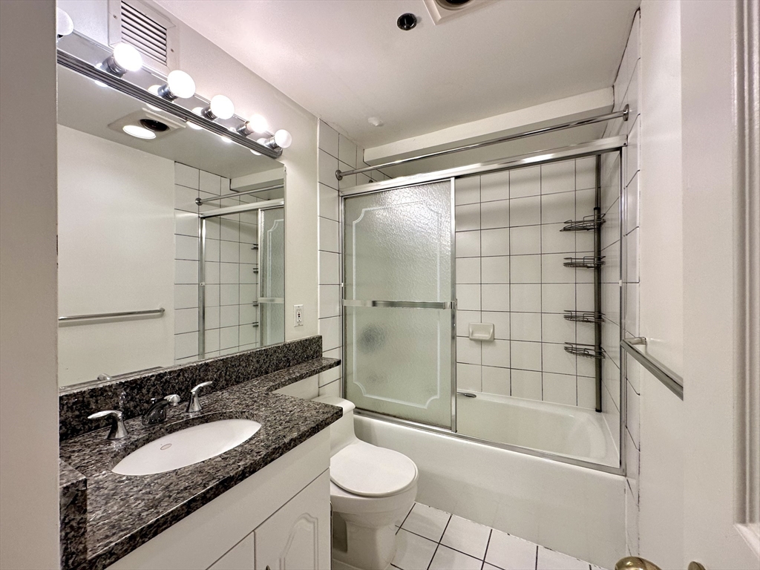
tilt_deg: +0.8
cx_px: 380
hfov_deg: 102.1
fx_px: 307
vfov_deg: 85.7
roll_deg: -0.2
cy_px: 285
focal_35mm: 14
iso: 125
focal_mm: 2.22
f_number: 2.2
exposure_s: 1/120
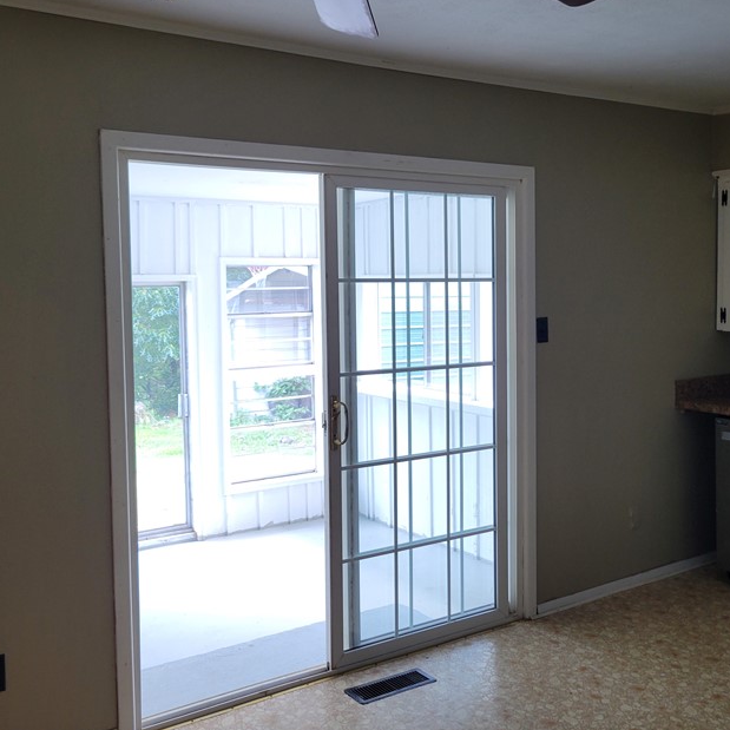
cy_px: 333
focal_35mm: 38
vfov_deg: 43.8
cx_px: 434
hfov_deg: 43.7
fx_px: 907
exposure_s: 1/120
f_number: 1.8
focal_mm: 5.4
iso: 100
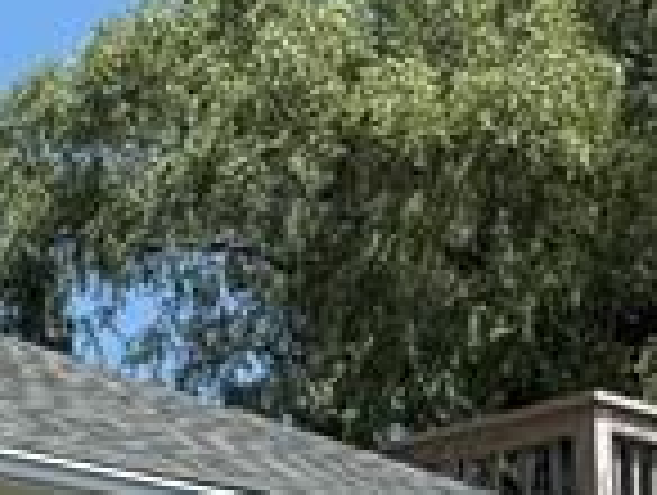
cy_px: 954
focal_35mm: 168
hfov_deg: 10.1
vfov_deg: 8.5
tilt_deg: +4.8
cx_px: -954
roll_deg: -0.3
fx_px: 3194
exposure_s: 1/4167
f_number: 1.78
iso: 80
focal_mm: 6.76
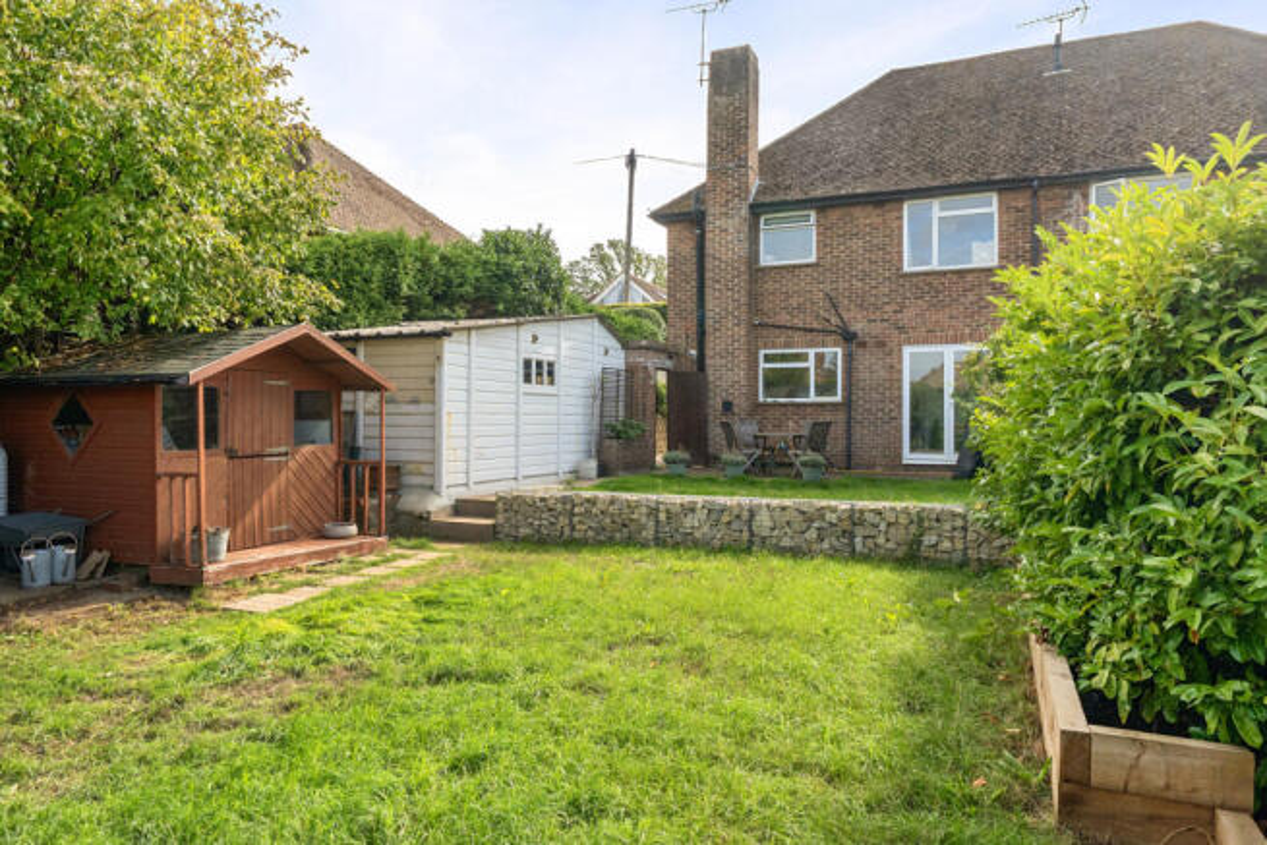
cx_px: 634
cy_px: 422
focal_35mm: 22
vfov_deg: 57.3
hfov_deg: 78.6
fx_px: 774
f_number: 8
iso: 400
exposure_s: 1/800
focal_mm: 15
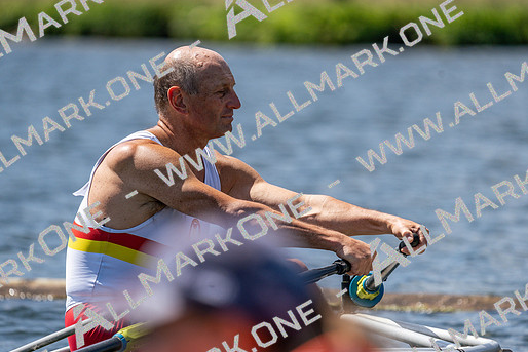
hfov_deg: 3.9
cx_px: 281
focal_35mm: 522
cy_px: 189
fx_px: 7658
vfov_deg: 2.6
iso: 250
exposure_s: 1/2000
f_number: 6.3
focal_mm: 463
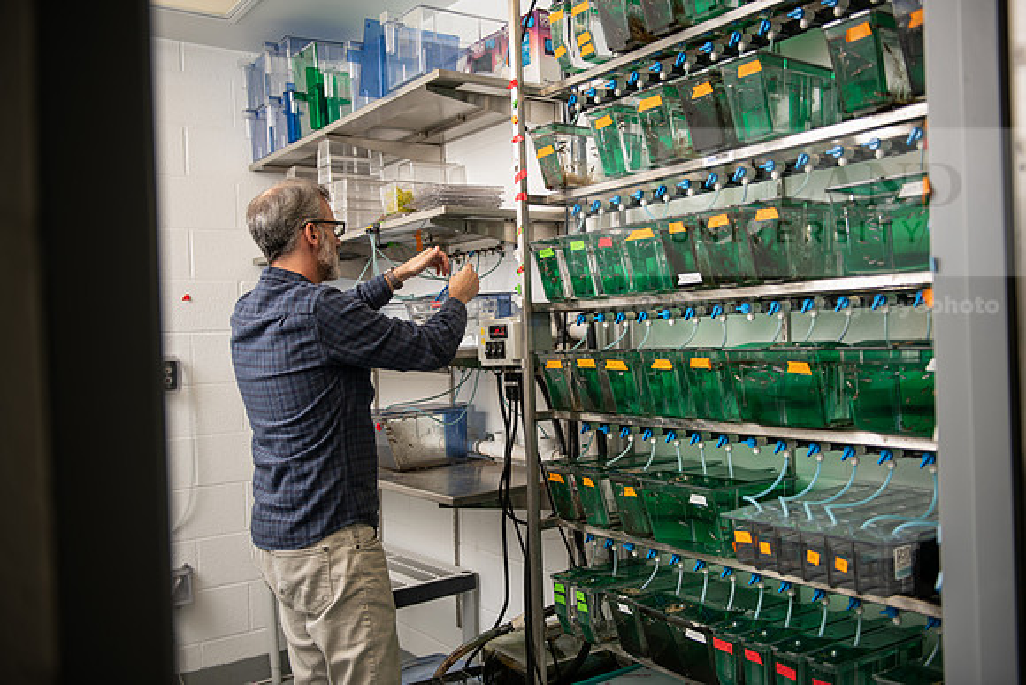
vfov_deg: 41.1
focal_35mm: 32
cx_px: 513
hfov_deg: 58.7
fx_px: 912
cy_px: 342
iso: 160
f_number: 3.2
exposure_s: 1/125
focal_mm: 32
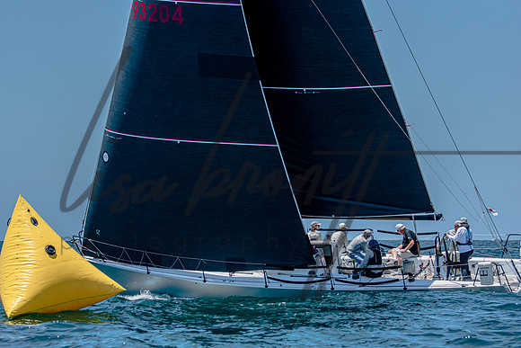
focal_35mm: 198
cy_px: 174
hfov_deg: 10.4
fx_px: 2868
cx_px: 258
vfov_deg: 6.9
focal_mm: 130
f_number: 5
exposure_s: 1/1600
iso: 200
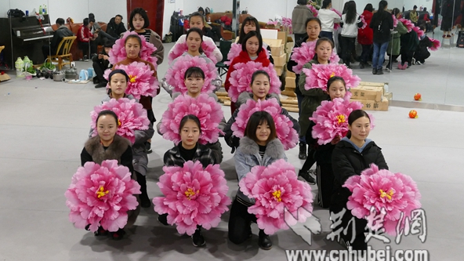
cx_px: 234
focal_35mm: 52
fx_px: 640
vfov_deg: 23.0
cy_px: 118
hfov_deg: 39.9
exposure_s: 1/30
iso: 1600
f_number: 3.3
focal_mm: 17.83
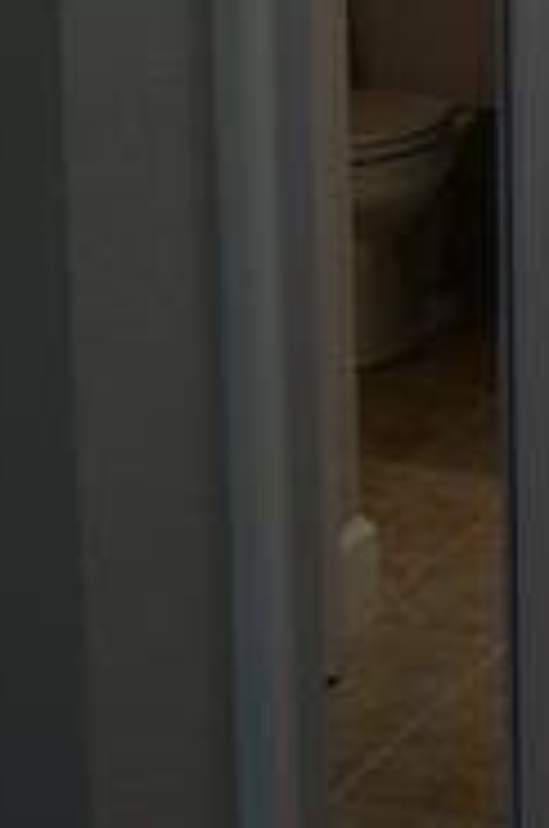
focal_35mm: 113
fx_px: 2594
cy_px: -126
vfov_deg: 17.4
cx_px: 1010
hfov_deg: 11.2
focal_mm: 18
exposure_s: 1/250
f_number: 4
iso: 400
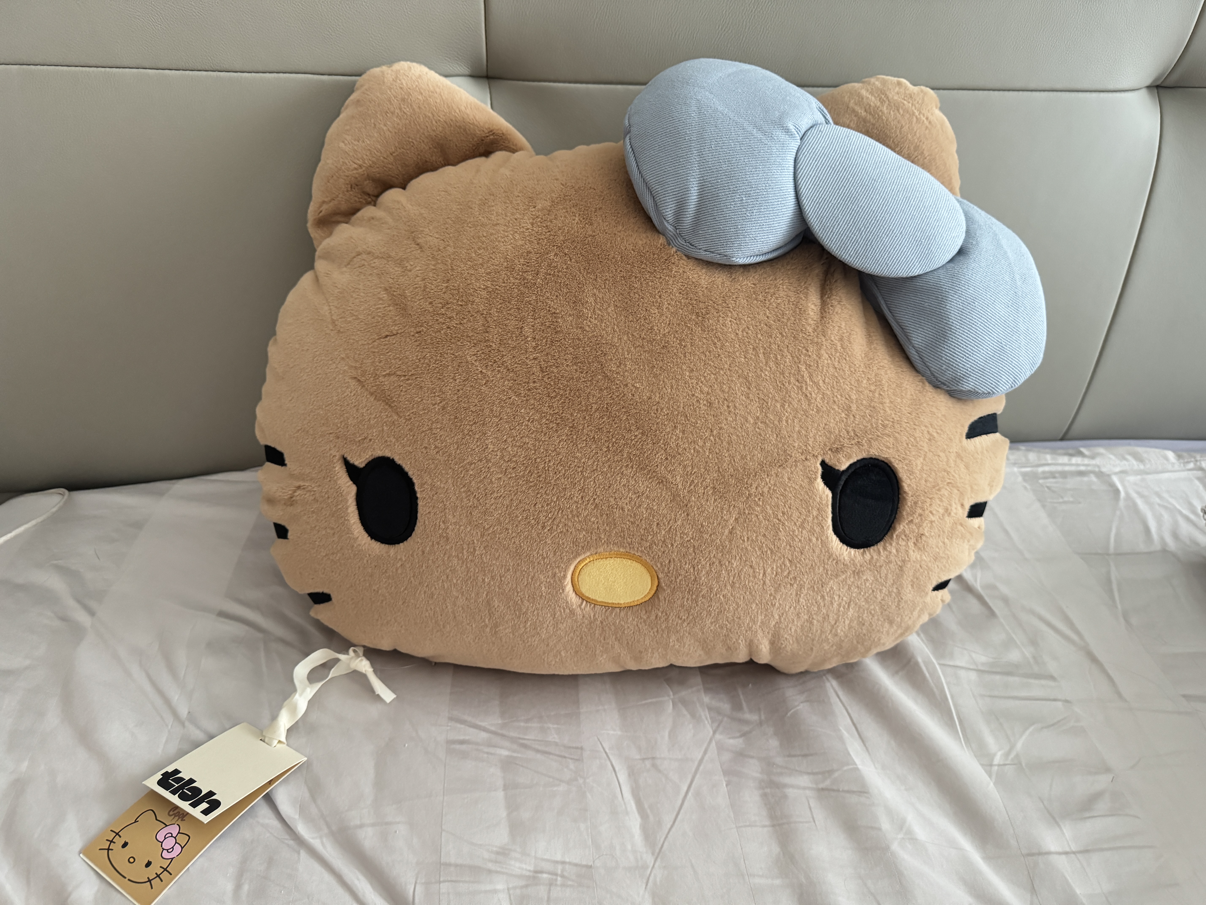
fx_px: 836
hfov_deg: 71.6
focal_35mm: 24
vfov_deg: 56.8
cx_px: 603
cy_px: 452
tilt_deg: -35.4
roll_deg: -3.9
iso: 1000
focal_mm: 6.76
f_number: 1.78
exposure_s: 1/40
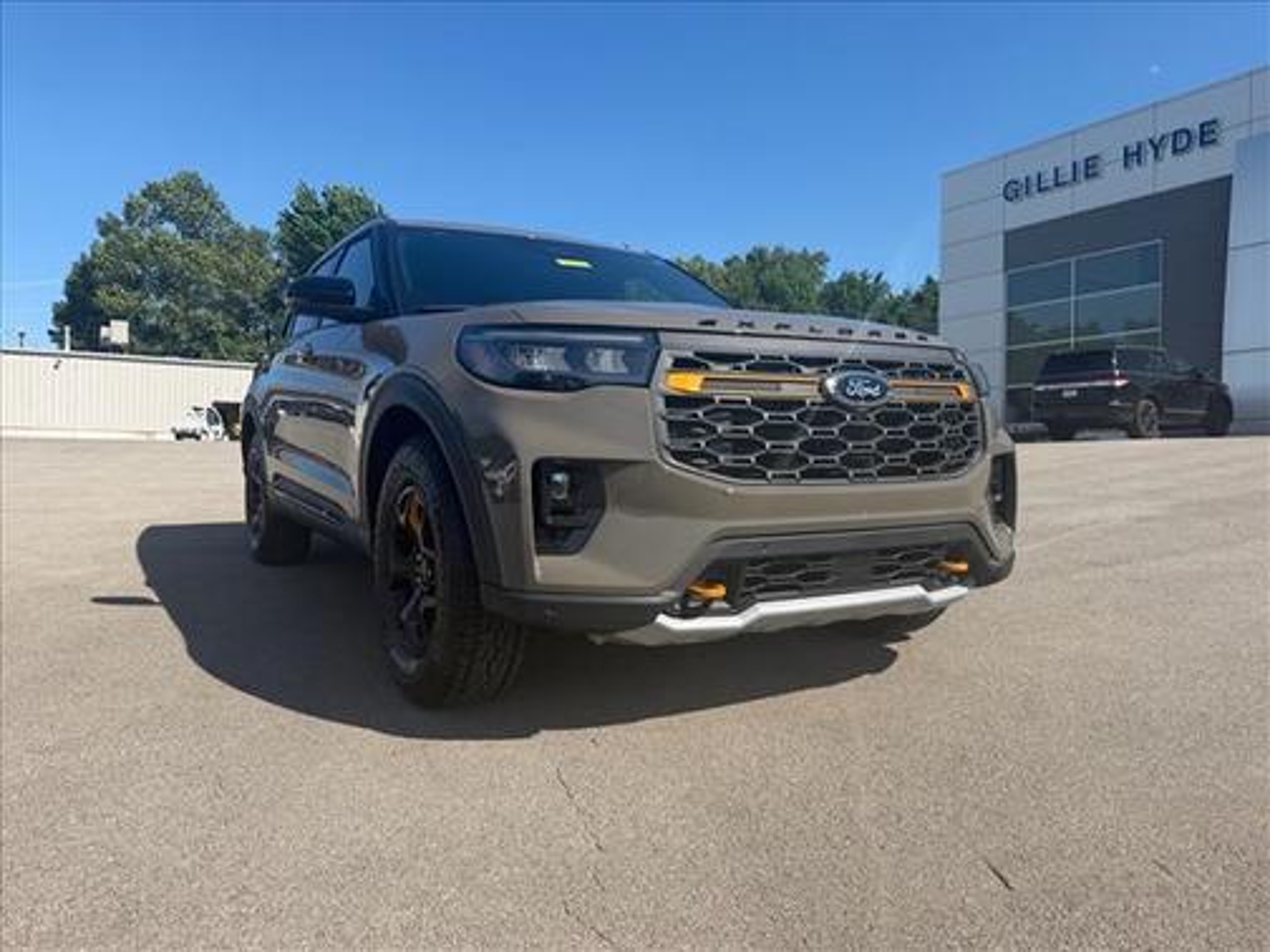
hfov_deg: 71.6
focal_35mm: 24
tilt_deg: +0.3
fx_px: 881
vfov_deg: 56.8
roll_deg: -0.4
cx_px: 635
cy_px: 476
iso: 80
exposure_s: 1/3584
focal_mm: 6.76
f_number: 1.78
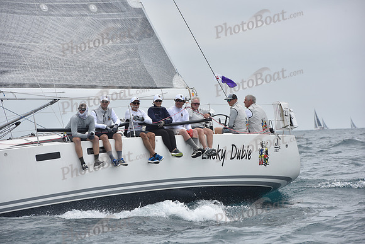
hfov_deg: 10.3
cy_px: 122
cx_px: 182
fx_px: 2028
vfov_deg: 6.9
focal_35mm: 200
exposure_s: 1/800
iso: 250
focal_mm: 200
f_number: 10
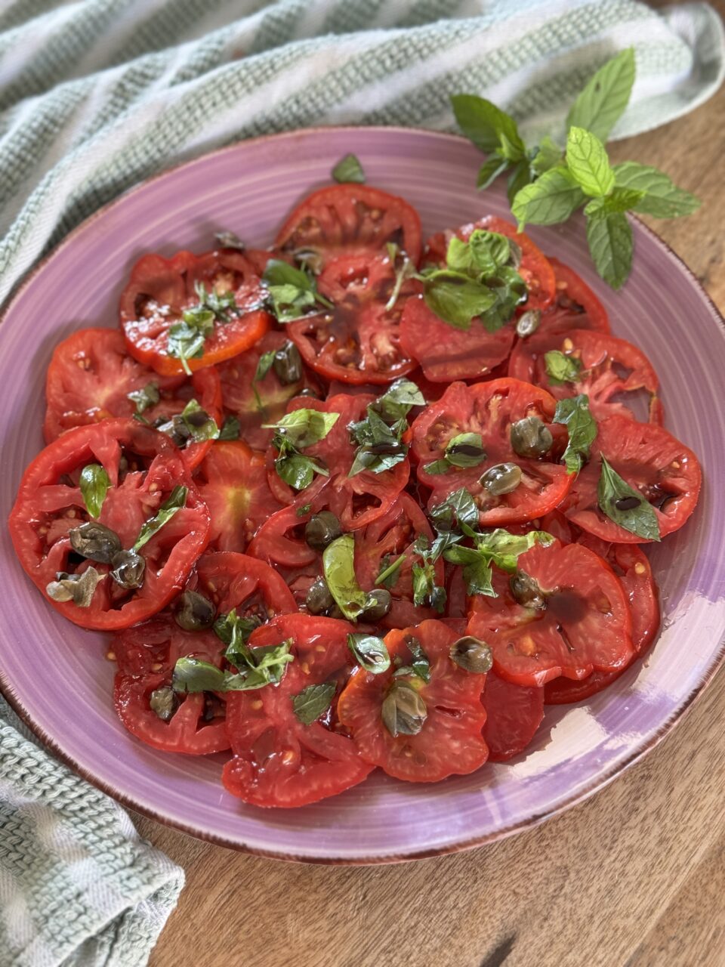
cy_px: 484
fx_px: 1340
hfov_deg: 30.3
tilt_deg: -63.6
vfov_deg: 39.7
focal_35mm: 48
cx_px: 362
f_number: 1.78
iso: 200
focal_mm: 6.76
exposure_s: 1/60
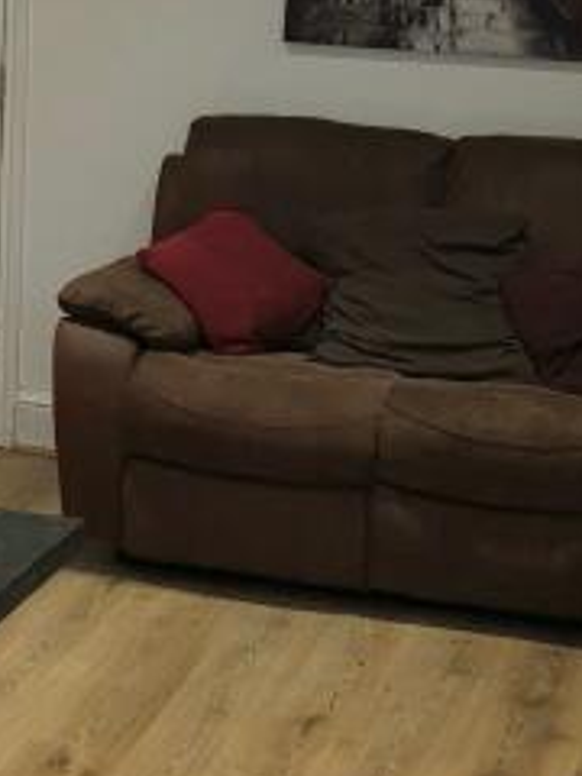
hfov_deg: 13.0
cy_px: 149
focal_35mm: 111
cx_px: -123
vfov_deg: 17.6
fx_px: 2488
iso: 50
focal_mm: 4.3
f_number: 2.4
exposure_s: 1/50
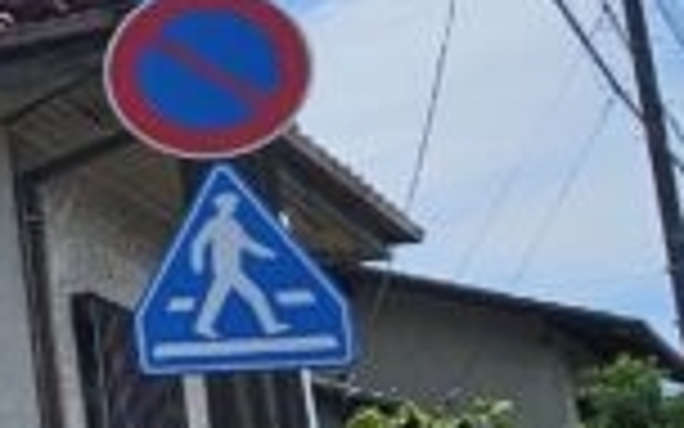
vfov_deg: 14.1
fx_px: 1734
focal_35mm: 93
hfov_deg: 15.4
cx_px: -846
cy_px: 207
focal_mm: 2.2
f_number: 2.2
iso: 50
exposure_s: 1/3598
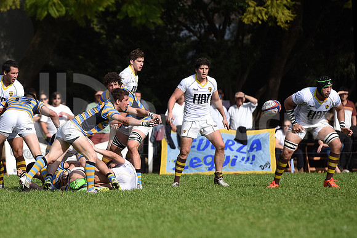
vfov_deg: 4.6
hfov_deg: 6.9
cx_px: 178
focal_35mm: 300
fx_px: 2976
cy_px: 119
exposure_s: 1/4000
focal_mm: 200
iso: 250
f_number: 3.5
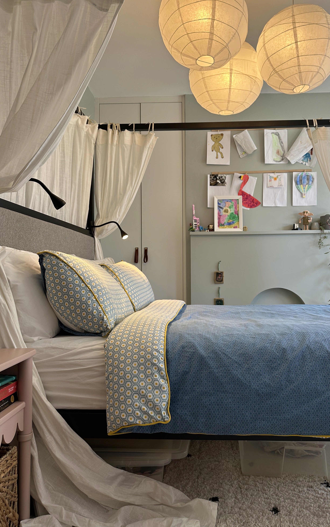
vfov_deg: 70.4
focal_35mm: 26
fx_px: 374
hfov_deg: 47.3
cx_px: 197
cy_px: 262
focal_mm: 6.86
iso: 80
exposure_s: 1/121
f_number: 1.78
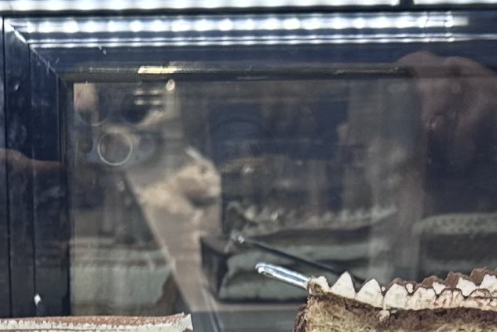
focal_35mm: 159
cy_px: 952
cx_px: 93
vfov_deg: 7.7
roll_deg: +0.7
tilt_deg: -21.2
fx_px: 2195
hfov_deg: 12.9
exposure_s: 1/100
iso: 64
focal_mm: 6.86
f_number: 1.78
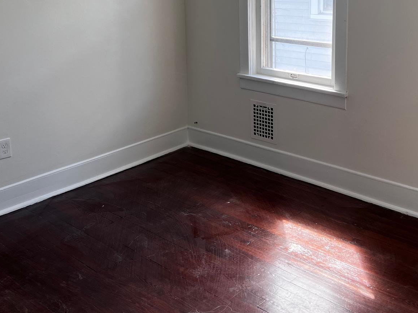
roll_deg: +1.8
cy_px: 72
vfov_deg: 30.9
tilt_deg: -12.0
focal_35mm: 46
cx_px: 234
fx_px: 555
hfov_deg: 41.2
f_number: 1.5
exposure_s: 1/146
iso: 64
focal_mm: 5.7
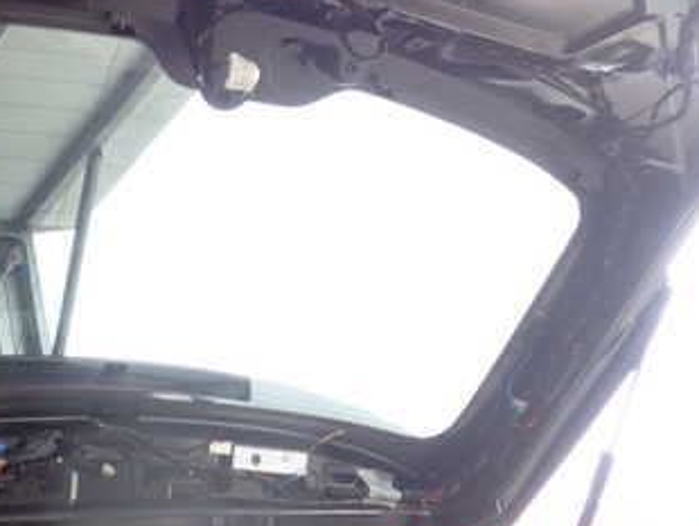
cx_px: 216
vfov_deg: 24.7
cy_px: 86
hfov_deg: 32.8
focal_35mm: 58
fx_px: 1172
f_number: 2.3
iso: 100
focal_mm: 5.4
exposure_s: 1/60
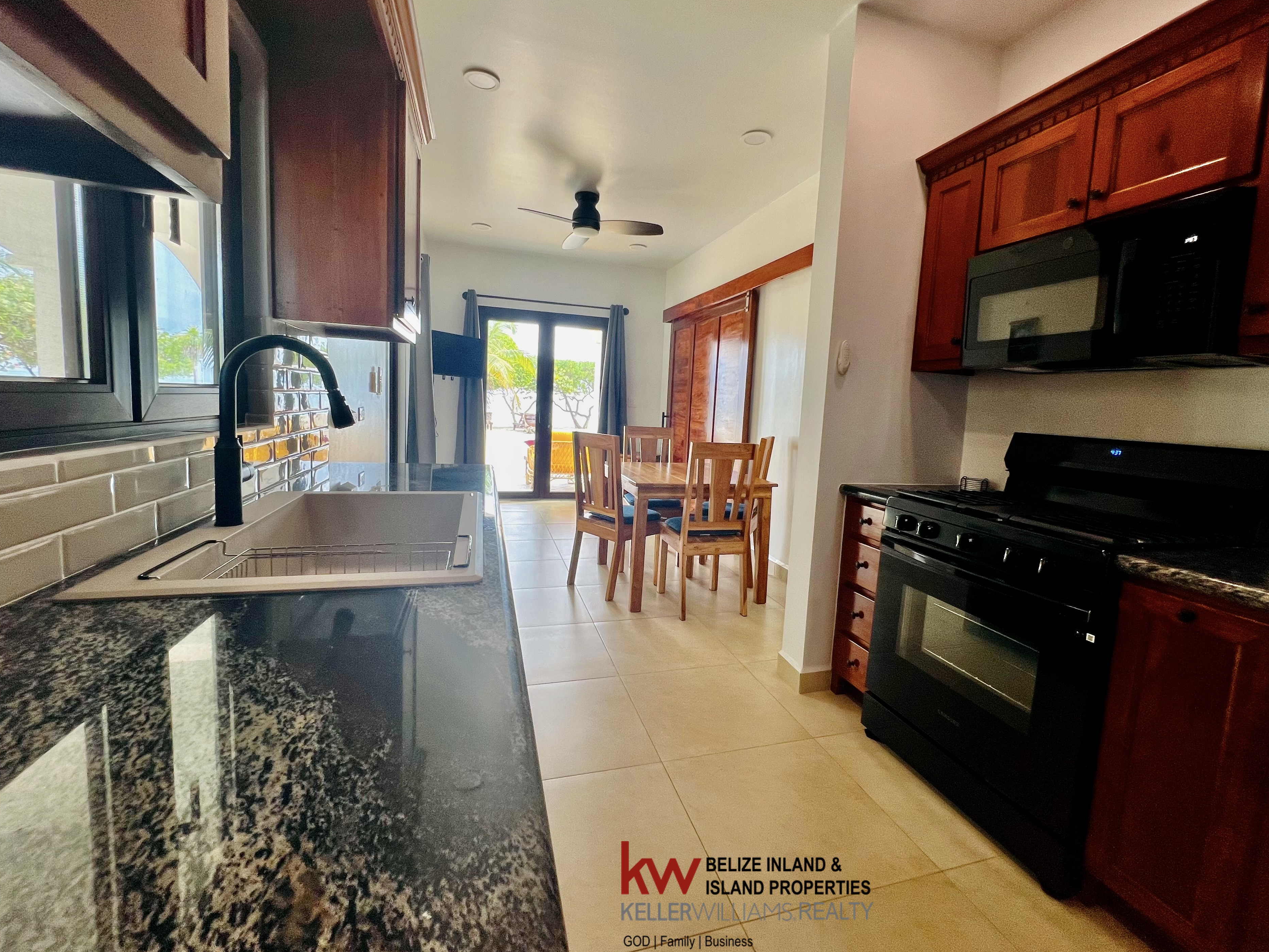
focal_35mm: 14
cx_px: 652
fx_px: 513
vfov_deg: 85.6
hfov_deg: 102.0
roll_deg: -3.0
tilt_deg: -6.7
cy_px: 459
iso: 64
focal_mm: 1.57
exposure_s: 1/120
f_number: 1.8
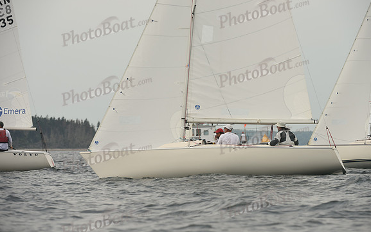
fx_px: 2589
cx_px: 186
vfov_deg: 5.1
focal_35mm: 256
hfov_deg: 8.2
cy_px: 113
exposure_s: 1/1000
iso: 250
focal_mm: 250
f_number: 6.3
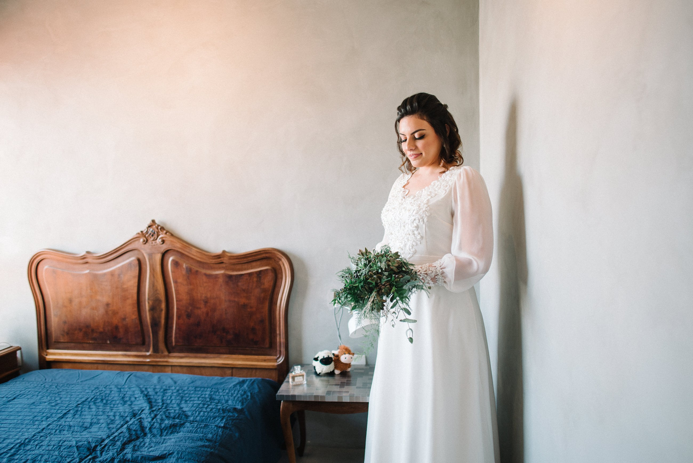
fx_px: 438
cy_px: 232
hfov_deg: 76.6
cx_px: 346
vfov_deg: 55.6
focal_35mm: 23
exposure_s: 1/125
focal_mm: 20
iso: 200
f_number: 1.8
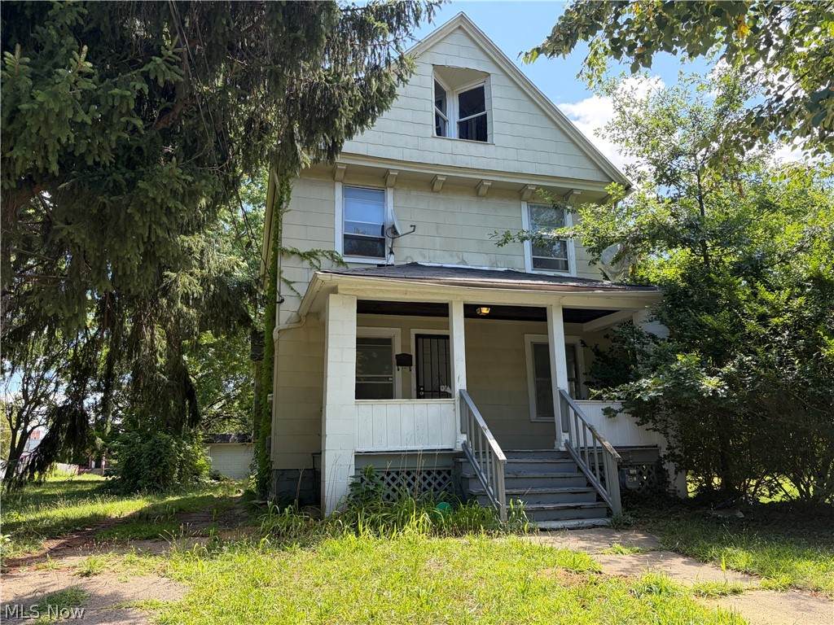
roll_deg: +1.2
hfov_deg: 67.3
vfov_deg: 53.1
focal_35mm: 26
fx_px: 626
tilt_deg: +14.8
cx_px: 417
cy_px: 312
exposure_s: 1/660
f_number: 1.6
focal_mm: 5.96
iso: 64
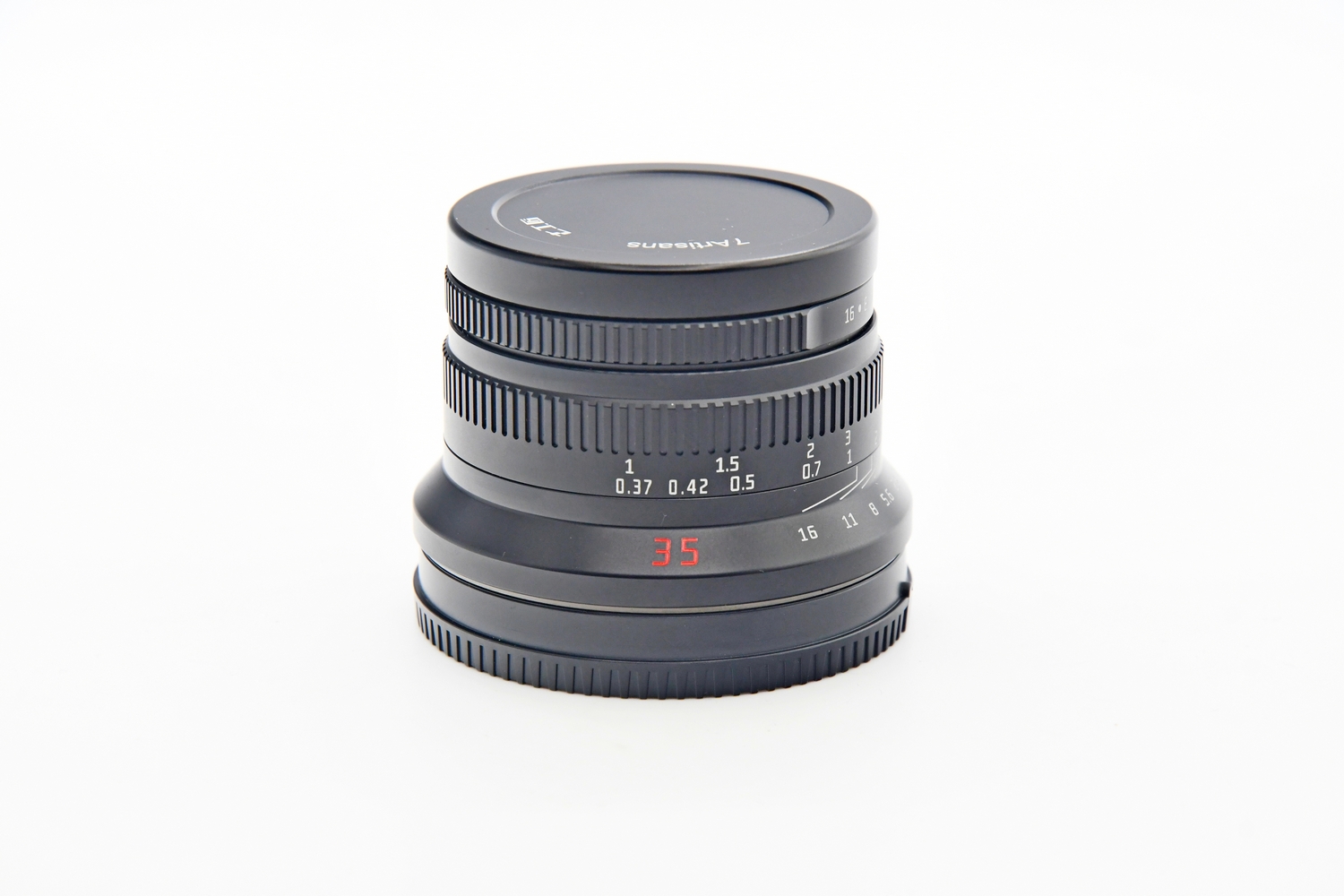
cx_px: 672
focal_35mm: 120
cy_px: 448
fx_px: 4480
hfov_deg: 17.1
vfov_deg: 11.4
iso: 1250
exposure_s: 1/125
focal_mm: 80
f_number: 8
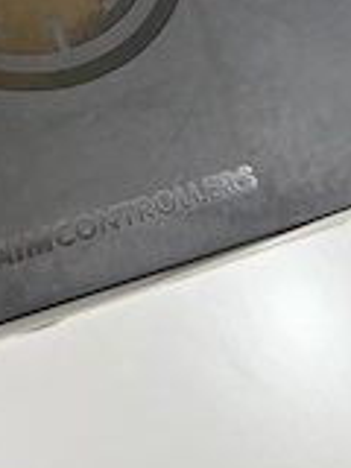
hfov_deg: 23.4
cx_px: 0
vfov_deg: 30.2
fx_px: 811
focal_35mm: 60
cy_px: 15
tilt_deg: -63.4
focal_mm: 6.76
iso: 250
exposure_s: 1/50
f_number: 1.78
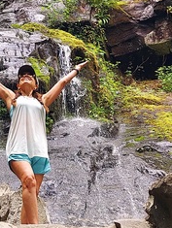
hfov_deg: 26.9
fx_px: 350
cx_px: 25
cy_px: 67
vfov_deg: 35.6
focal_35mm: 53
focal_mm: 5.23
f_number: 1.8
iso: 50
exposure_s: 1/120
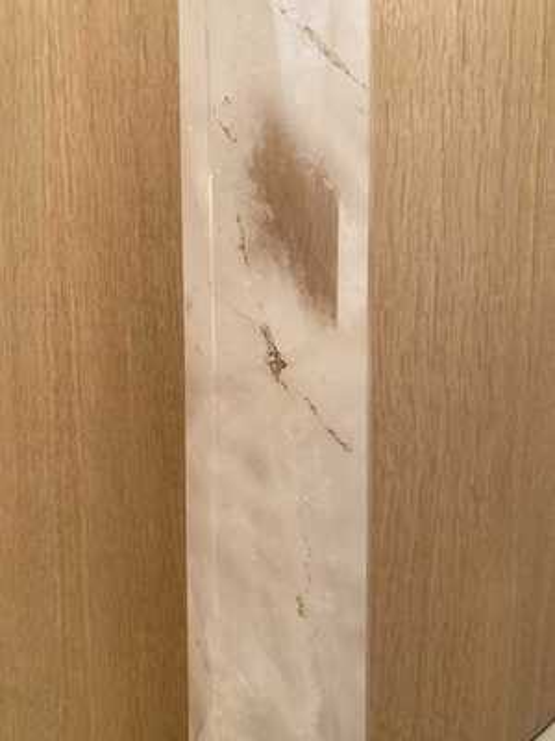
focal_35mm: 26
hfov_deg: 53.1
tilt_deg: -5.8
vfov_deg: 67.3
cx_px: 278
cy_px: 370
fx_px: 556
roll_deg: -1.4
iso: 40
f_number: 1.8
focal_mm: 4.25
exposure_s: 1/121
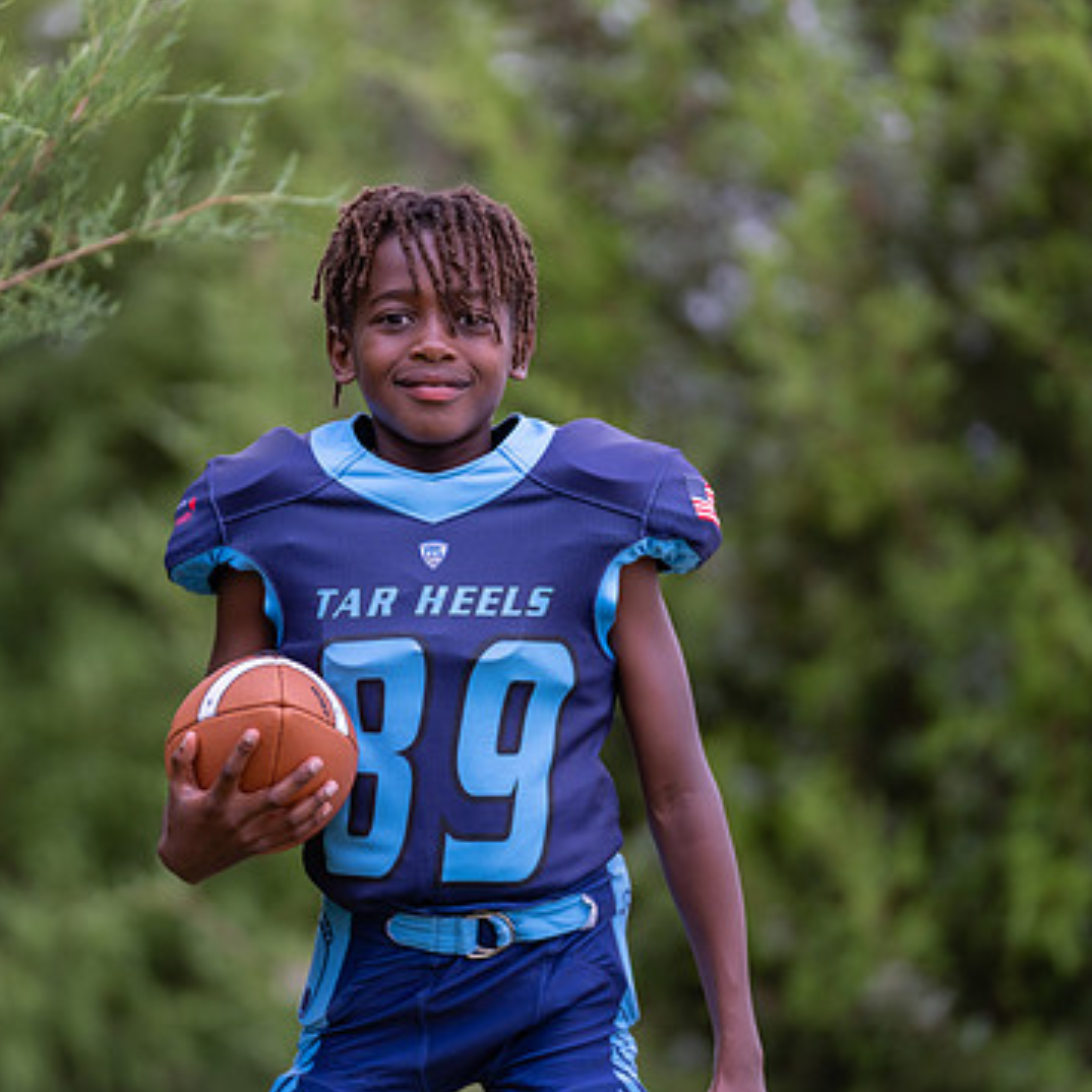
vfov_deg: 8.6
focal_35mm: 204
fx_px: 7281
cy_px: 541
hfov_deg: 8.6
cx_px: 509
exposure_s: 1/320
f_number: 2.8
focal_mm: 148
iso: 500
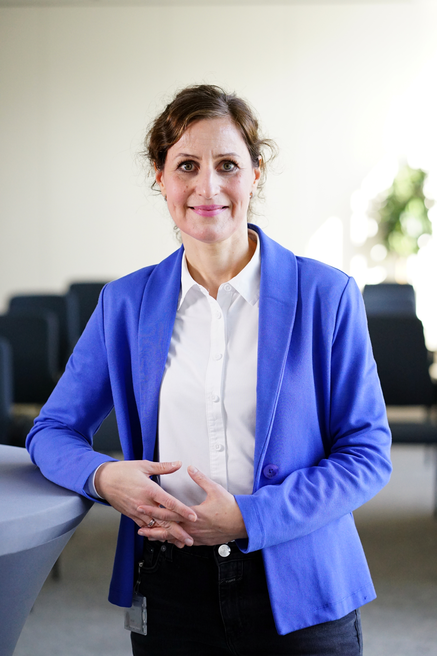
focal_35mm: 85
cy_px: 328
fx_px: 1548
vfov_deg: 23.9
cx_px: 218
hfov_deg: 16.1
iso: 3200
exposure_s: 1/640
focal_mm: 85
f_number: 3.2
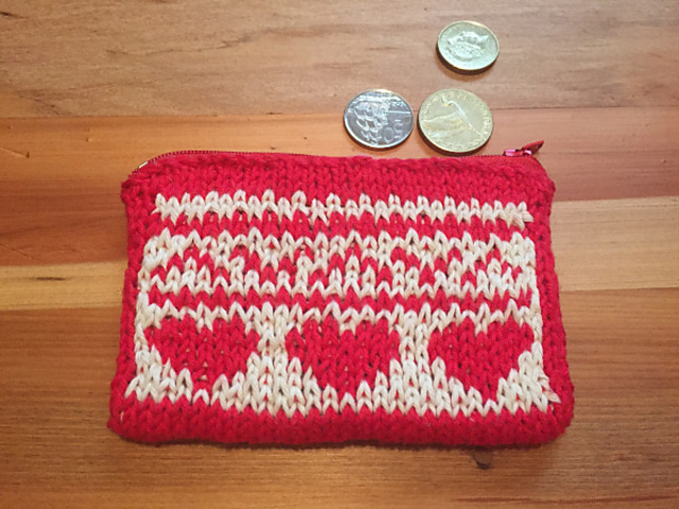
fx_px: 569
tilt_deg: -68.2
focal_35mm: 29
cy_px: 254
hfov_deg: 61.7
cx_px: 340
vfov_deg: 48.2
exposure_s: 1/25
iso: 250
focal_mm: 4.15
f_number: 2.2
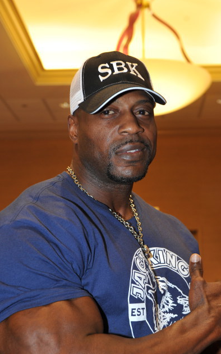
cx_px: 132
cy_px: 246
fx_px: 616
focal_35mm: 64
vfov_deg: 31.6
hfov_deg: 20.3
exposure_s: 1/60
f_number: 4
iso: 800
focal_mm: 44
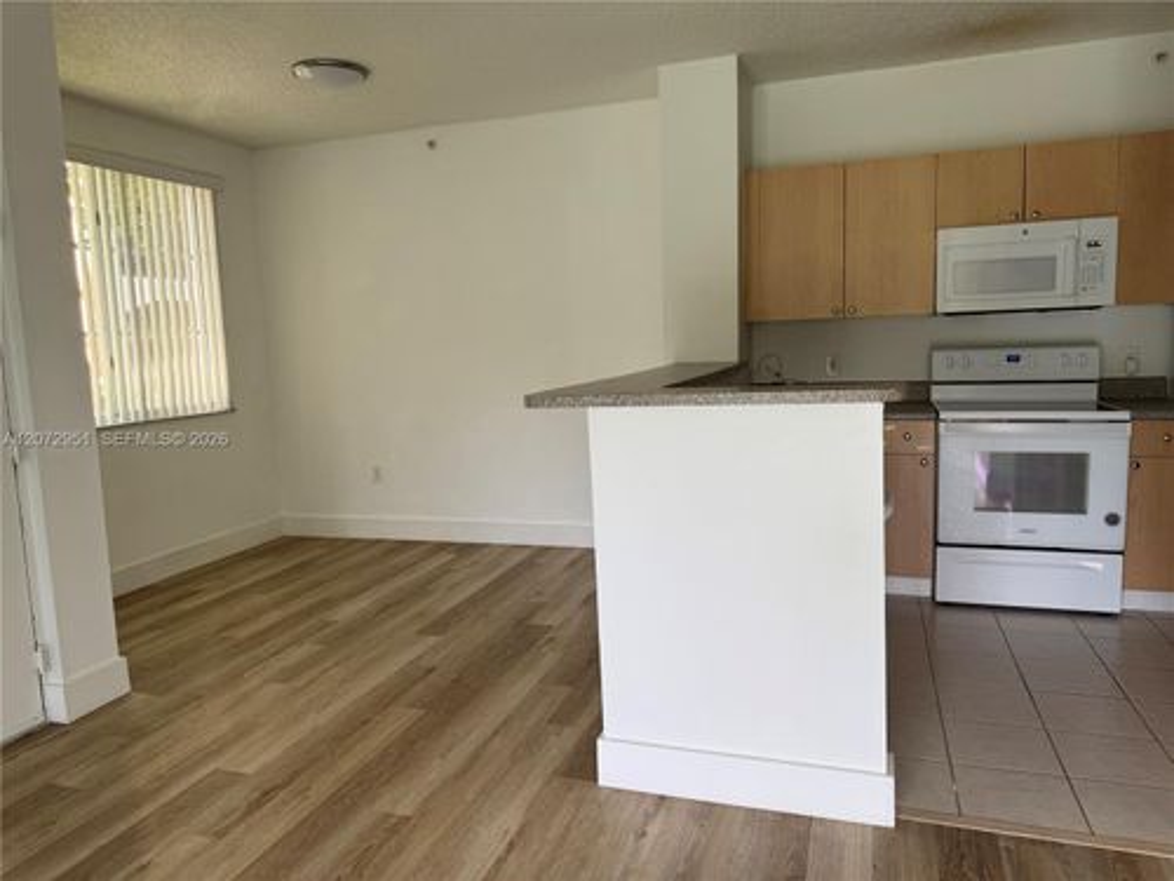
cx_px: 587
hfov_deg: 71.6
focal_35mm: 24
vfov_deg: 56.8
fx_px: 814
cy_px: 440
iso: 100
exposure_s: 1/121
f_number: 1.78
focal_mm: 6.76
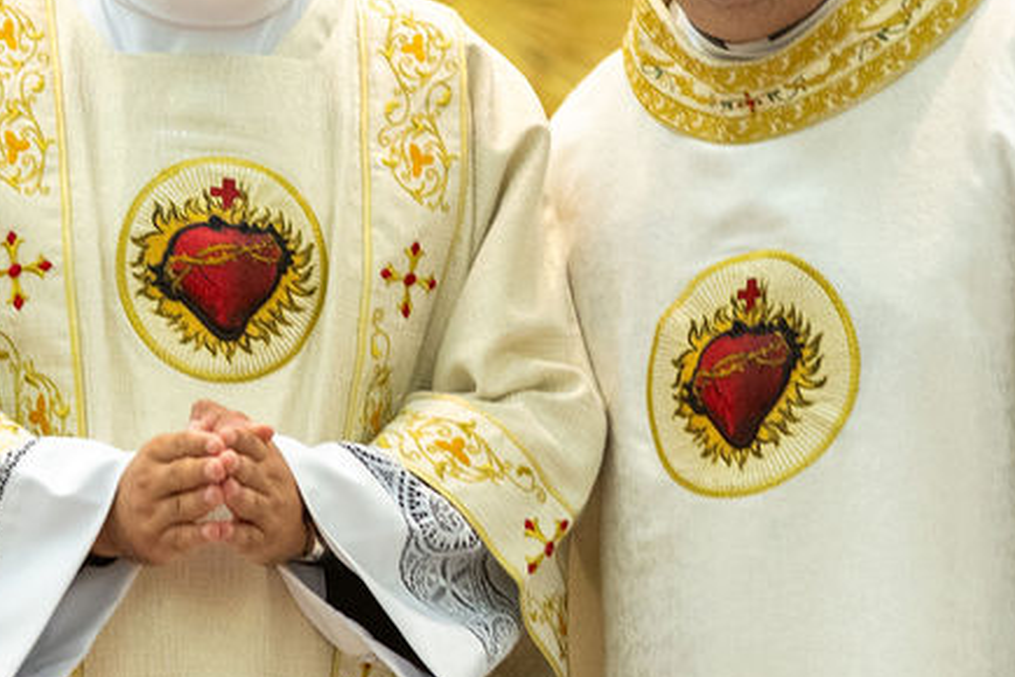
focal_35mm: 200
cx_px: 562
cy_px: 274
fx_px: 5638
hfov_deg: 10.3
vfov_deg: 6.9
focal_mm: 85
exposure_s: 1/125
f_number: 3.5
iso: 2500
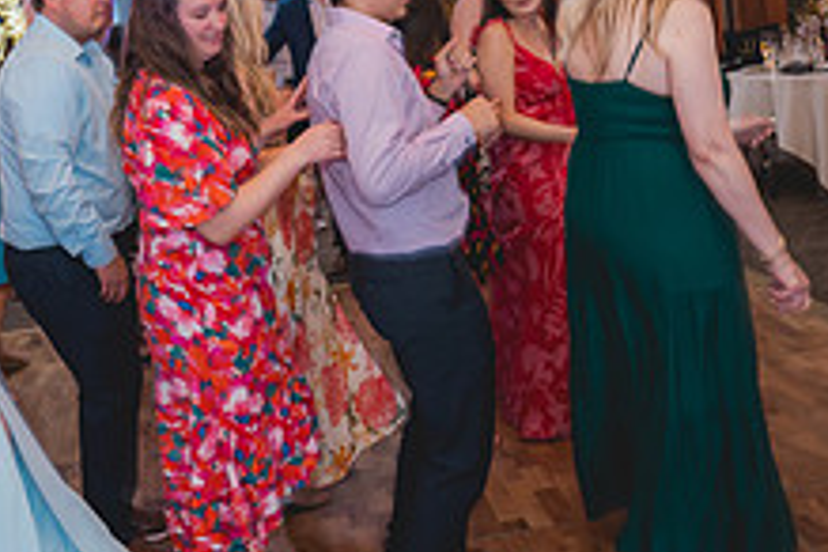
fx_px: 1035
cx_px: 212
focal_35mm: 45
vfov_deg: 29.4
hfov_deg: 42.3
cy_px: 134
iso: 1000
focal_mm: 17
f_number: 2.8
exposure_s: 1/13
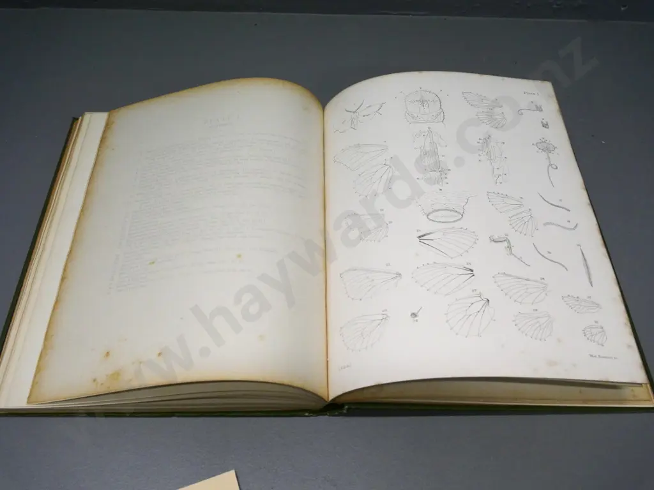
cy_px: 245
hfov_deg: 60.0
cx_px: 327
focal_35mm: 30
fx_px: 567
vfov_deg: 46.8
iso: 3200
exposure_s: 1/640
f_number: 5.6
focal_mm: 15
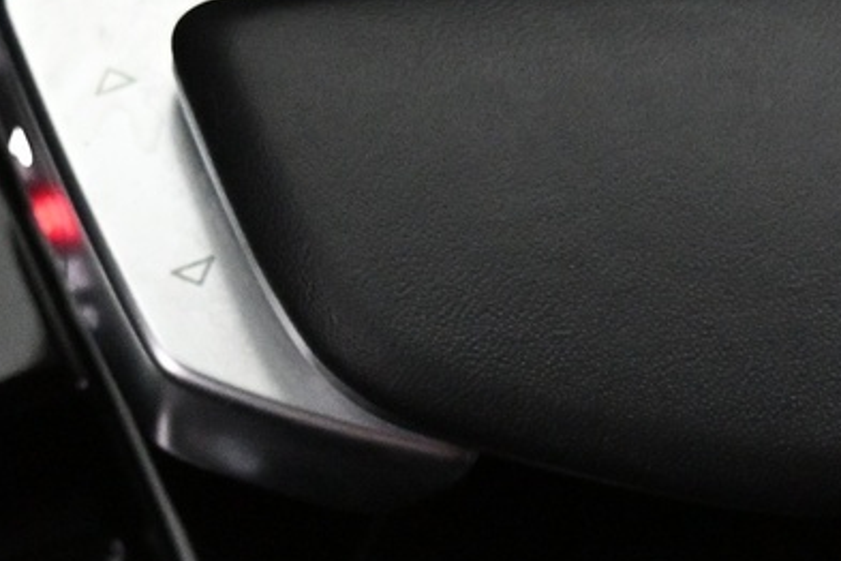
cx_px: 398
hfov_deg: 20.6
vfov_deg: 13.8
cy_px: 409
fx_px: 2313
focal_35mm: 99
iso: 4000
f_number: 3.5
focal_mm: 16
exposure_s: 1/100
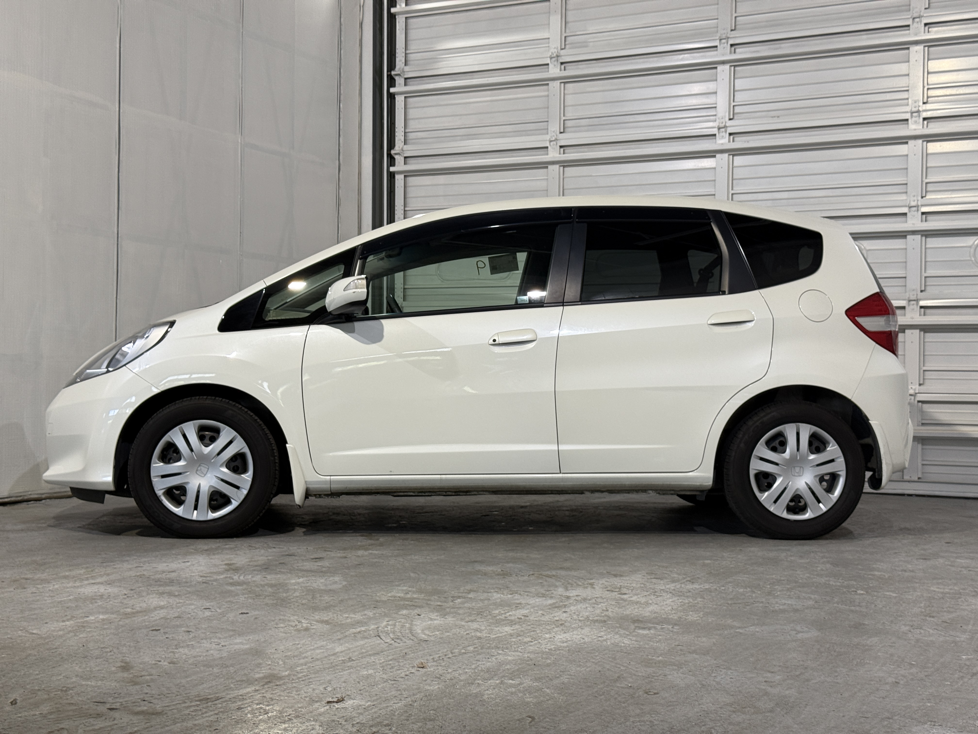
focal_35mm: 48
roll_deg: -0.8
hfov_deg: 39.7
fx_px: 1356
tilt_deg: +0.3
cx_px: 489
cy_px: 367
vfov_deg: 30.3
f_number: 1.78
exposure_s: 1/60
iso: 64
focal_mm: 6.76
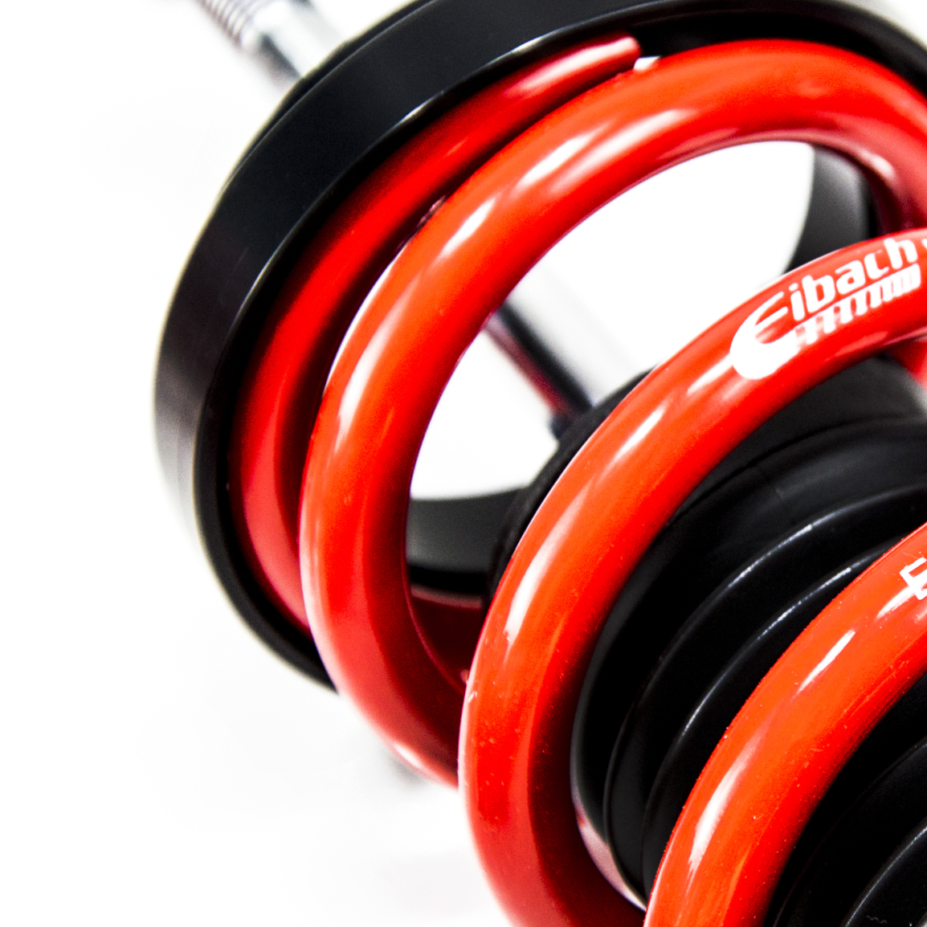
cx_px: 985
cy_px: 488
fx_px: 5302
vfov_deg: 10.0
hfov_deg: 9.9
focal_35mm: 175
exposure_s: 1/125
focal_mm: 62
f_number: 5.6
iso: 320
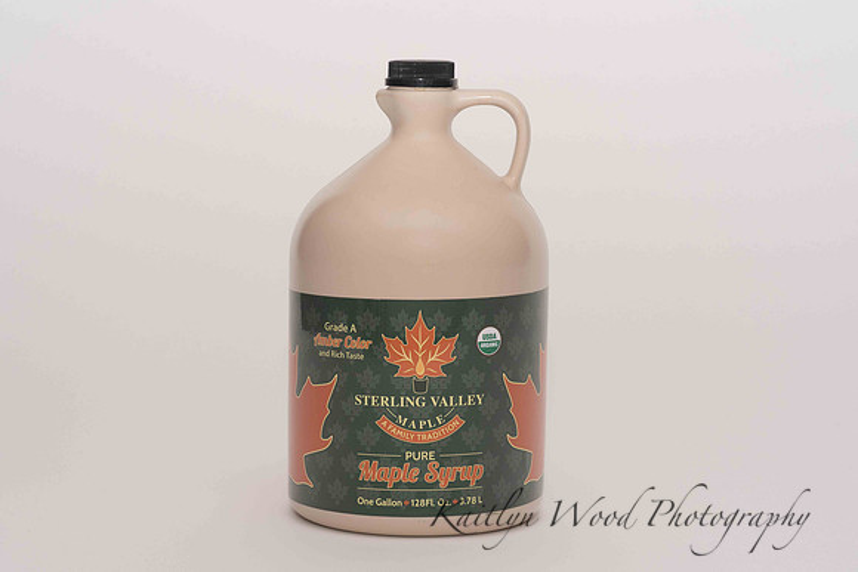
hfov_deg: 23.7
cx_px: 429
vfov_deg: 15.9
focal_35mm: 86
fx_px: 2044
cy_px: 286
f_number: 13
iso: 400
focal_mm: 85
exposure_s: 1/100
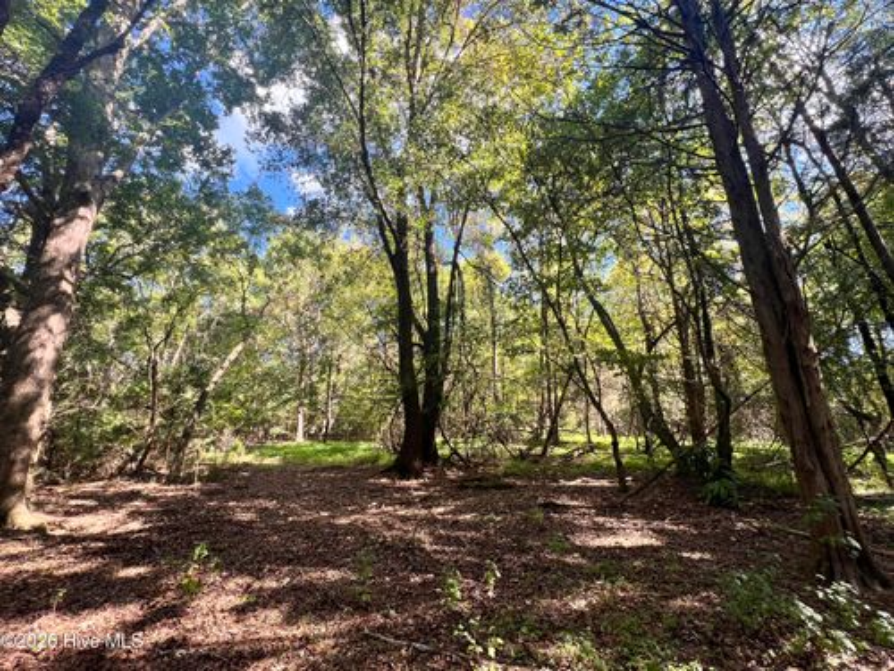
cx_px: 447
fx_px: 336
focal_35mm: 13
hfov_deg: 106.2
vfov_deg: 89.9
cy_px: 336
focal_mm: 1.57
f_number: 1.8
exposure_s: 1/132
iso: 32
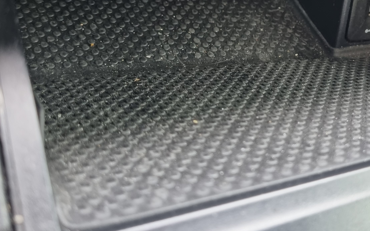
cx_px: 256
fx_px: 504
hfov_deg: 39.7
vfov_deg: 25.5
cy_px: 57
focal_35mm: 50
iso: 160
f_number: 1.8
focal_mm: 5.4
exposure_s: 1/40
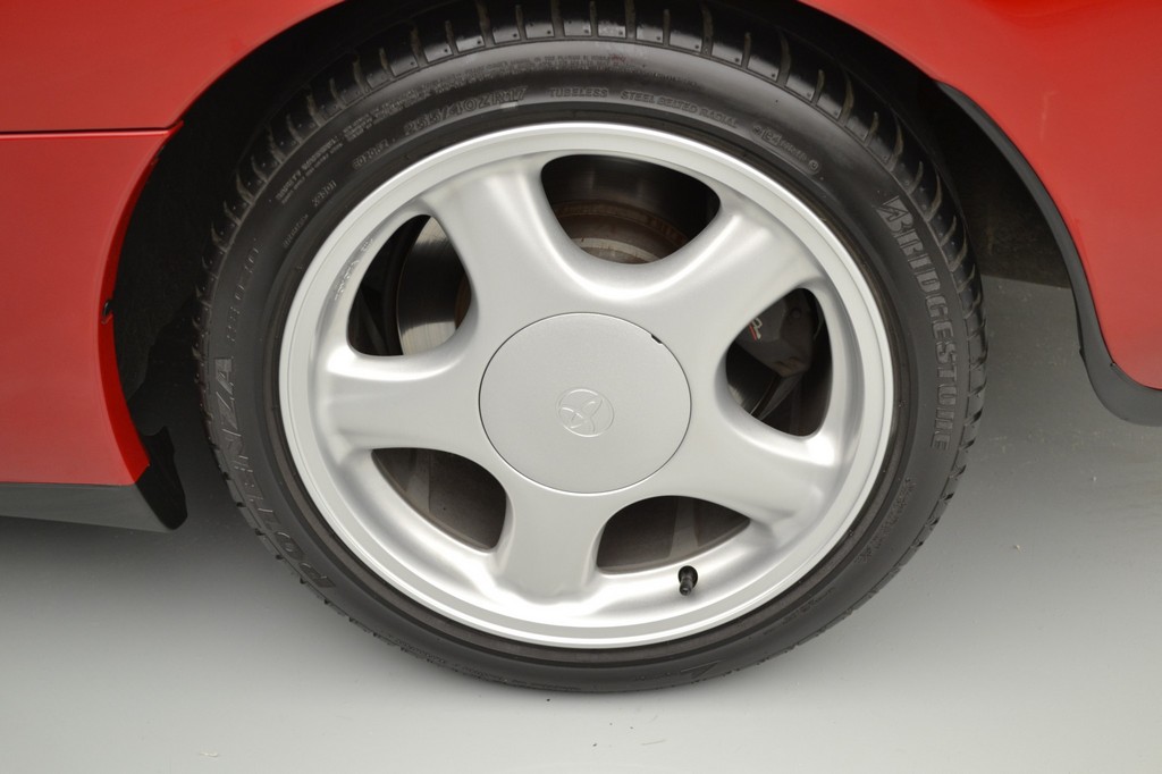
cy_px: 387
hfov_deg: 35.1
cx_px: 581
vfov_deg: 23.8
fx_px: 1839
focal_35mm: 57
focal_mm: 38
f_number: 5
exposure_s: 1/25
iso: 400
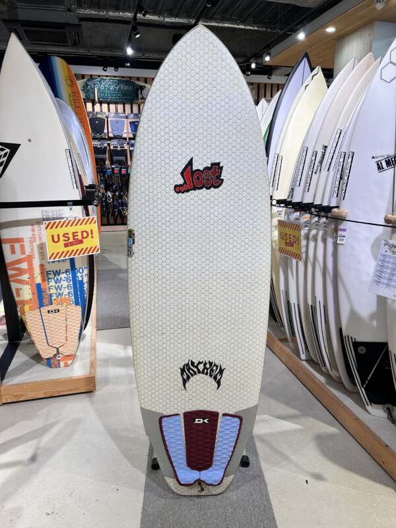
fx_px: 397
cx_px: 198
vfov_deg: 67.3
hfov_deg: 53.1
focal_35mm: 26
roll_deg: -0.3
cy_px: 264
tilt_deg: -13.4
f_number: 1.5
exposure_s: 1/120
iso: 50
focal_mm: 5.7
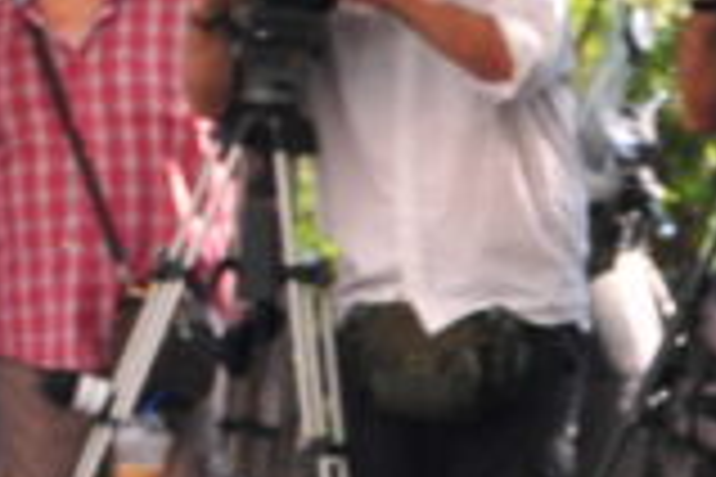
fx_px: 7935
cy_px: 486
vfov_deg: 3.4
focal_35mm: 399
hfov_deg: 5.1
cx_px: 1166
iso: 400
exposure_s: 1/200
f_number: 5.6
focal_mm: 62
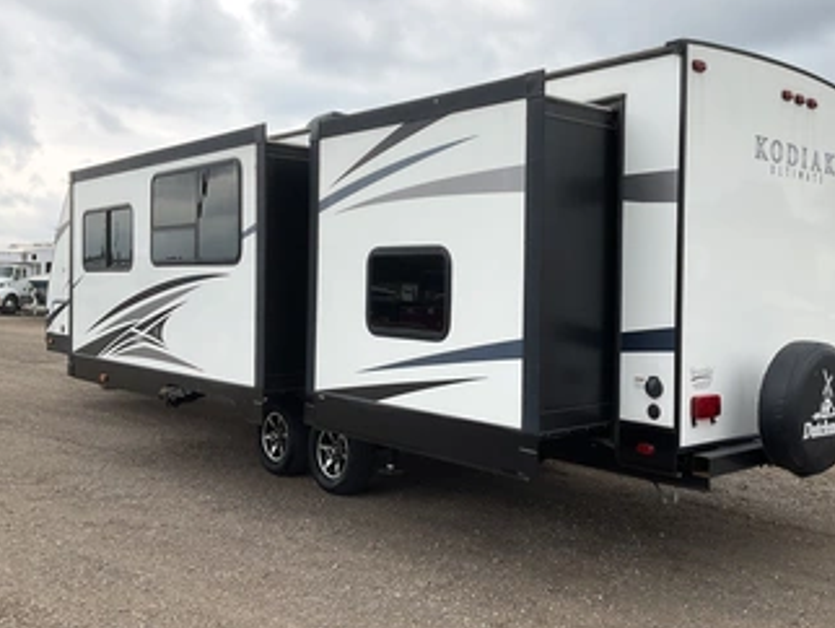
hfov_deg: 51.0
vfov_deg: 39.7
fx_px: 869
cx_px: 493
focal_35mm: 36
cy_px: 285
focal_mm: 3
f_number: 1.8
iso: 25
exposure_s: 1/1035
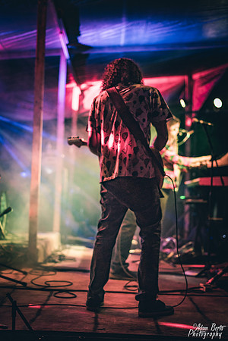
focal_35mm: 50
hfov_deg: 27.0
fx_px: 475
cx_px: 114
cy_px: 170
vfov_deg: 39.6
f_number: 2
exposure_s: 1/80
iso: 3200
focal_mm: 50
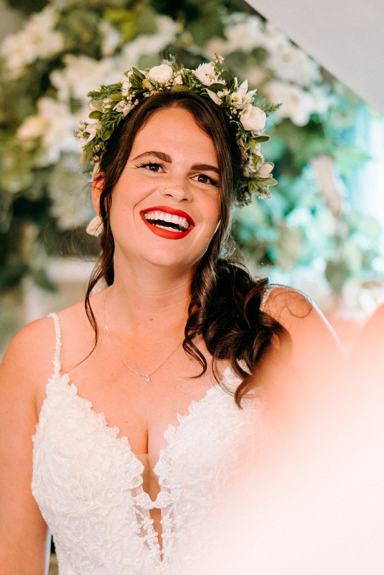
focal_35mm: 142
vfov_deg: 14.4
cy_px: 317
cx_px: 141
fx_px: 2271
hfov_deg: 9.7
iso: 1000
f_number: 2
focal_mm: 85
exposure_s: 1/250
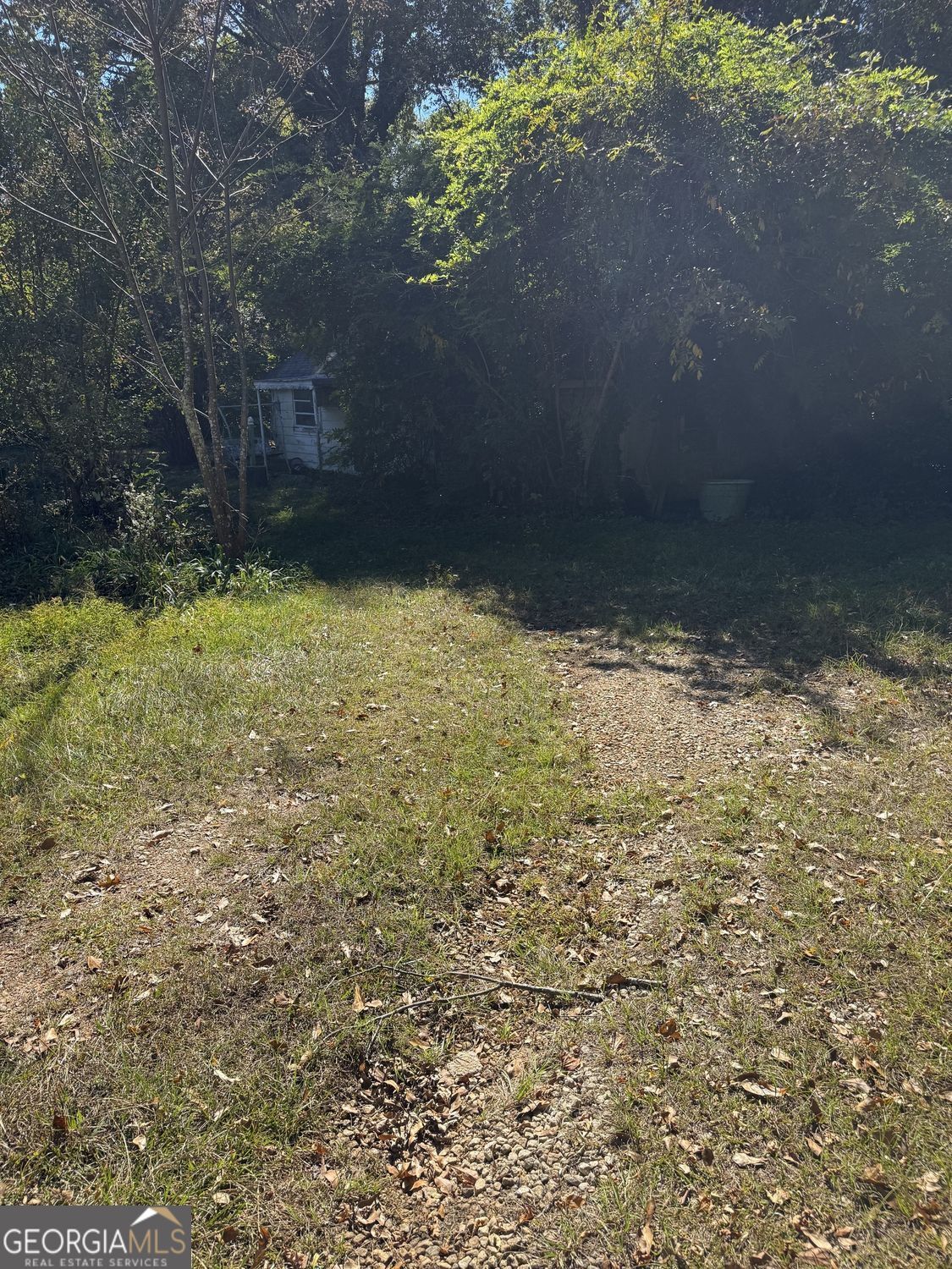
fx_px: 880
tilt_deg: -18.6
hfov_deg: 56.8
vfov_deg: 71.6
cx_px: 476
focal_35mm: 24
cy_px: 634
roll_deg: +2.0
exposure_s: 1/1980
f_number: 1.78
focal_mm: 6.76
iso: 80
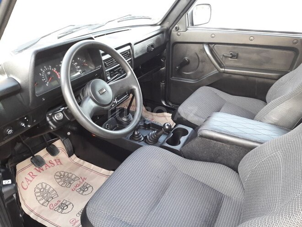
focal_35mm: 28
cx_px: 151
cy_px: 114
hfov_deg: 63.4
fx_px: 244
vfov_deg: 49.7
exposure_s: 1/25
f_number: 1.9
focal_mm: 3.7
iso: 200
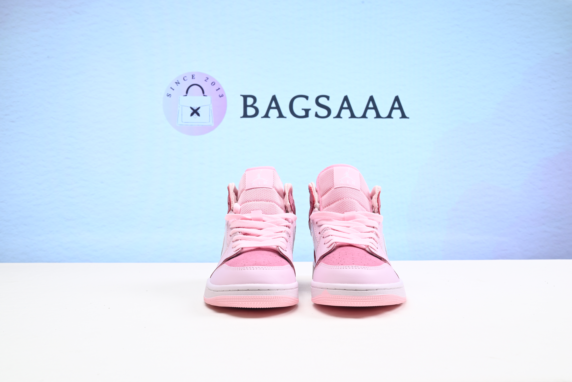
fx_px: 588
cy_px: 191
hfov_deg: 51.9
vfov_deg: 36.0
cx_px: 286
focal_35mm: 37
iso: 100
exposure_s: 1/2
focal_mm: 37
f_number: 16
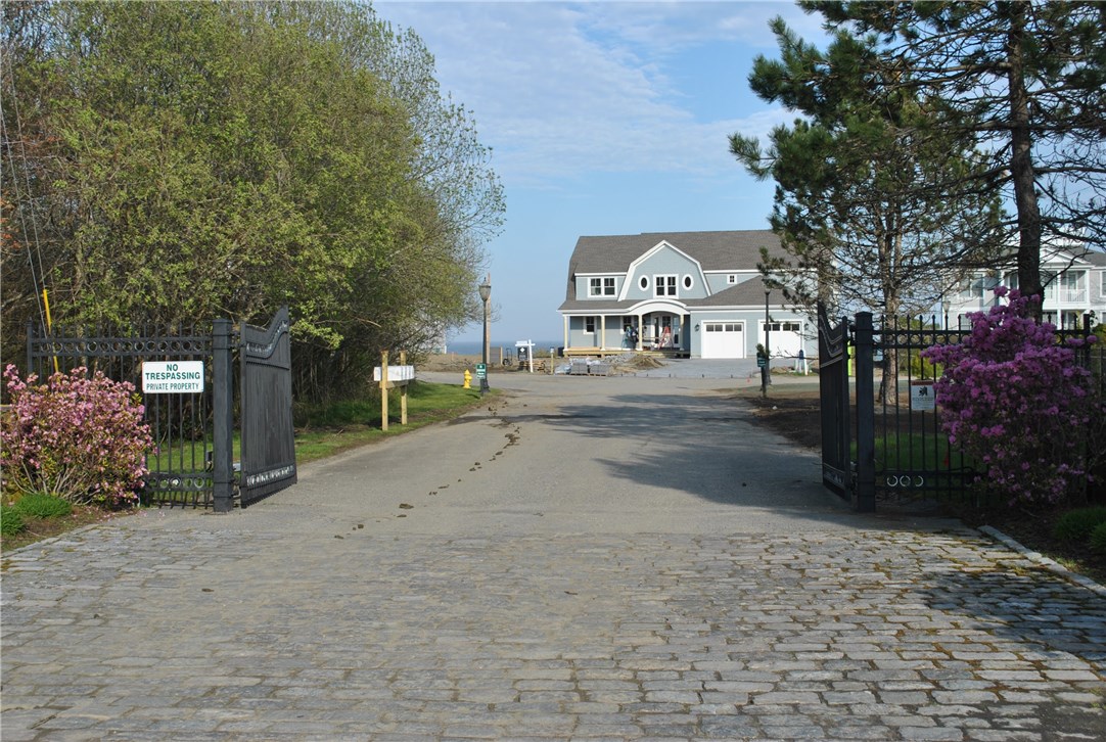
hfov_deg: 44.9
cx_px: 553
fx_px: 1339
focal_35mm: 44
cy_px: 371
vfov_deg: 31.0
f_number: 7.1
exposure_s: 1/250
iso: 100
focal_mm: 29
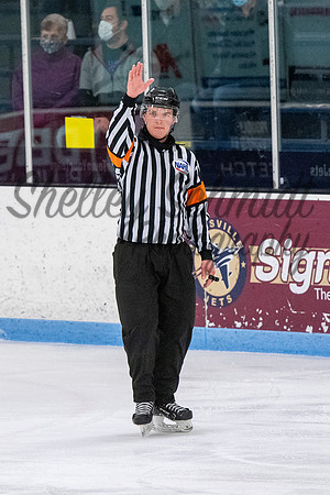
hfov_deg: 2.8
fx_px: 6706
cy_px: 221
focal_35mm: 488
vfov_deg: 4.2
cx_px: 138
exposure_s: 1/800
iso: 2000
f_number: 3.5
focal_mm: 185
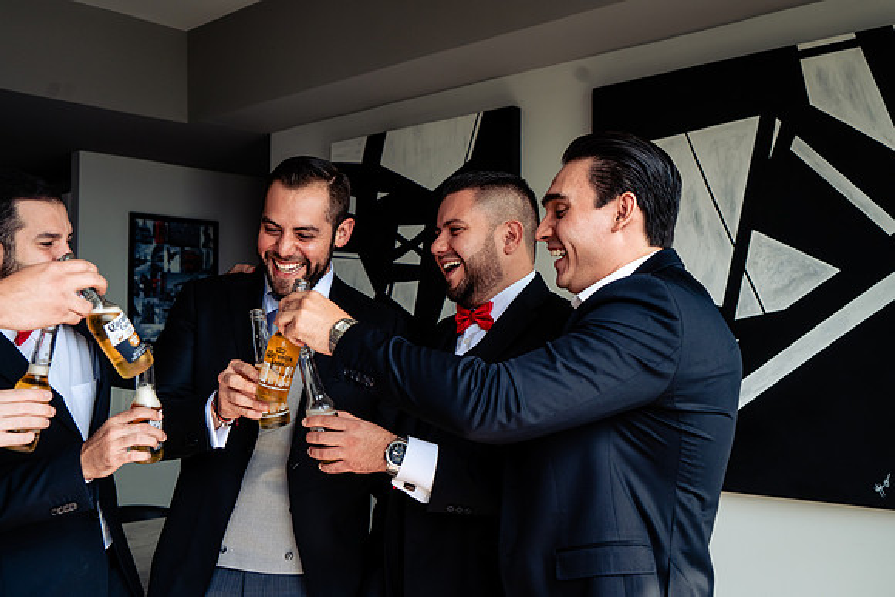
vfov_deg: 35.1
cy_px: 298
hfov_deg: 50.7
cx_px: 448
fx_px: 945
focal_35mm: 38
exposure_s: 1/400
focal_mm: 38
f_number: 5
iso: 500
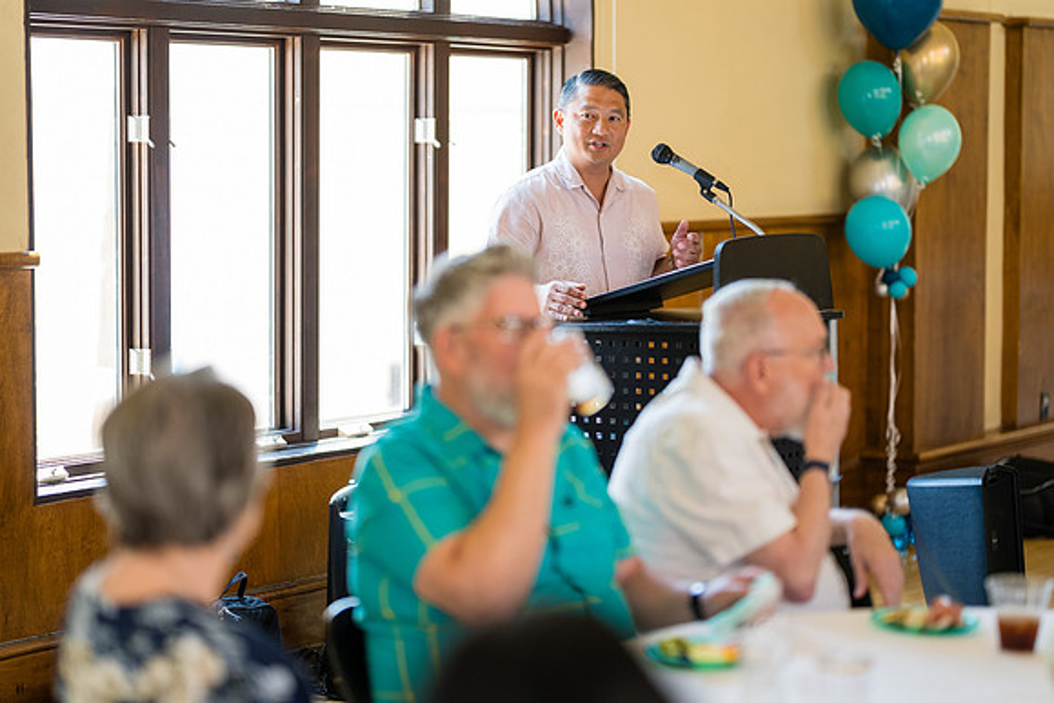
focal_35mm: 87
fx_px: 2545
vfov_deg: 15.7
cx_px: 536
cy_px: 345
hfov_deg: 23.4
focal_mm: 85
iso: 400
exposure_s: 1/320
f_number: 1.4
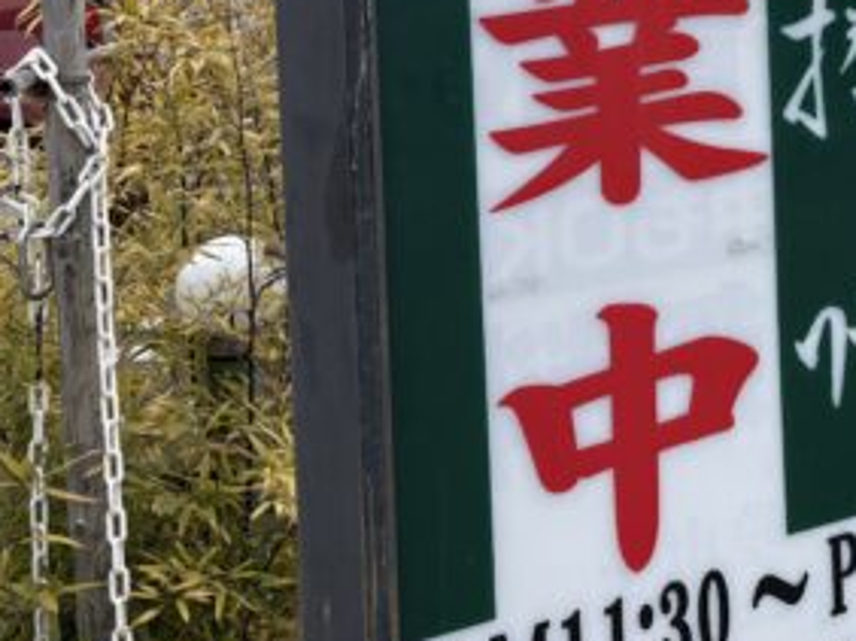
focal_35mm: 67
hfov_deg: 25.5
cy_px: -41
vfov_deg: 21.0
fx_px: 1655
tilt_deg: +0.2
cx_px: 1073
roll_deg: +1.9
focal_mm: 5.96
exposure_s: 1/2364
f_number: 1.6
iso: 50
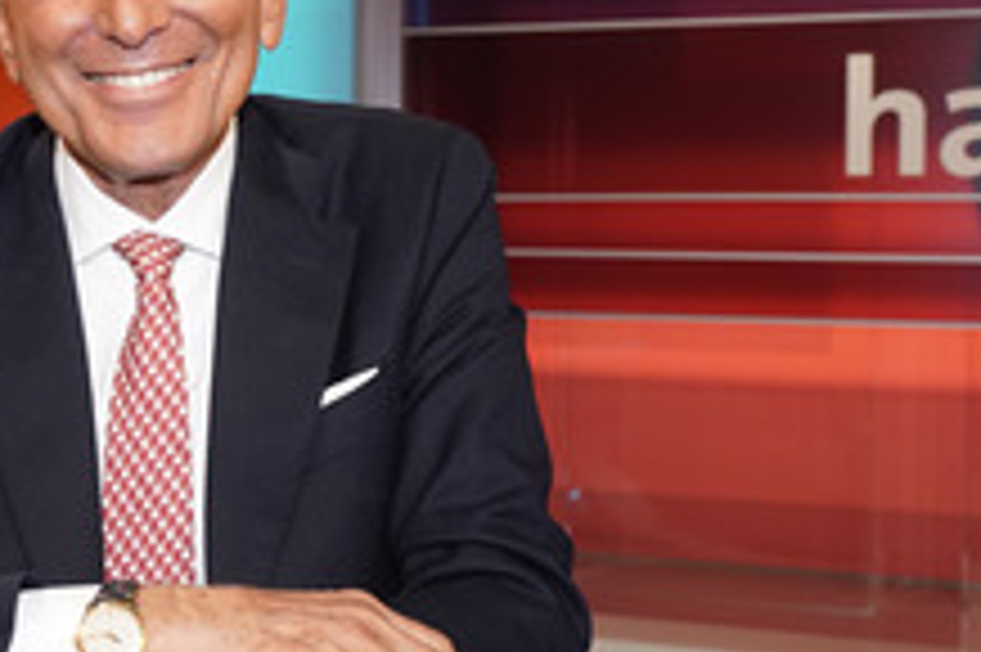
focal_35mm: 64
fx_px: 1743
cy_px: 333
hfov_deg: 30.2
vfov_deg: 21.2
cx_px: 119
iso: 2000
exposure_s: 1/125
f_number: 5
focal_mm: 31
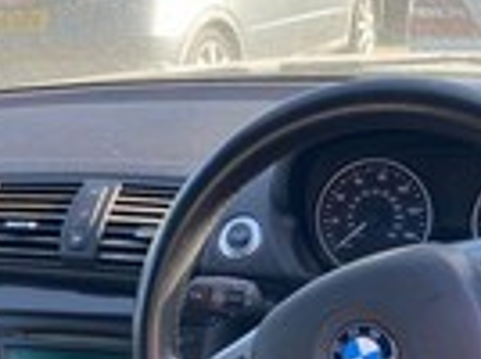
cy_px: 312
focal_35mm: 68
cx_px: 258
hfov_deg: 28.6
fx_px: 943
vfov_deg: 21.2
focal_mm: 4.25
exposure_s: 1/121
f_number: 1.8
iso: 32
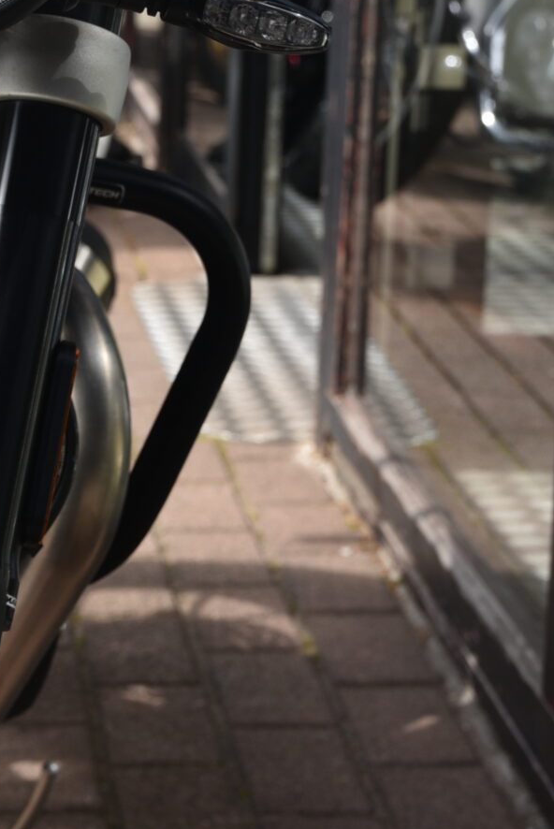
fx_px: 2996
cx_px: -83
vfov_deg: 15.7
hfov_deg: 10.4
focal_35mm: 130
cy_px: 182
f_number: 6.3
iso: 100
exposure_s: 1/160
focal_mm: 45
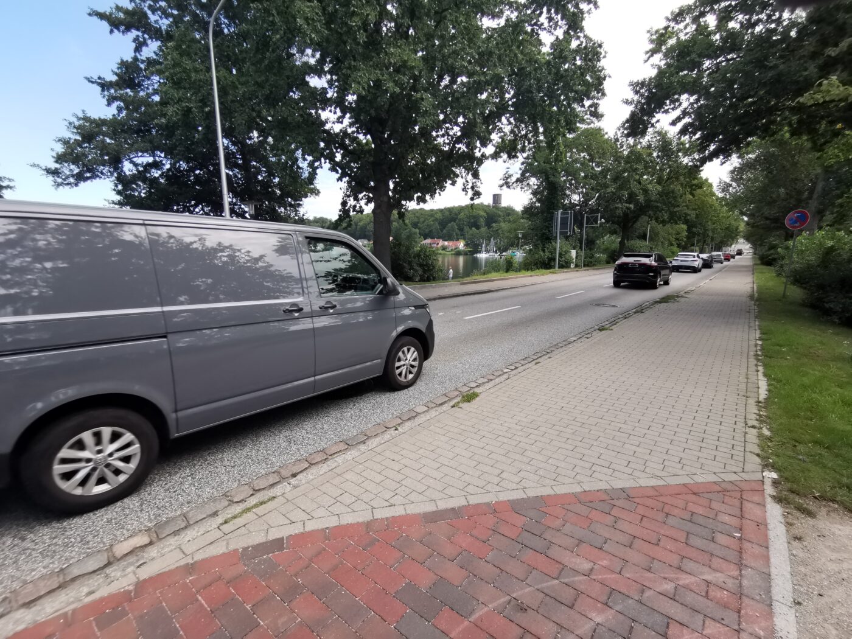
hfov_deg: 94.5
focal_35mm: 16
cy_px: 320
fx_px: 394
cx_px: 426
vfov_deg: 78.1
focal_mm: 2.35
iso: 50
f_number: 2.2
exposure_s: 1/420
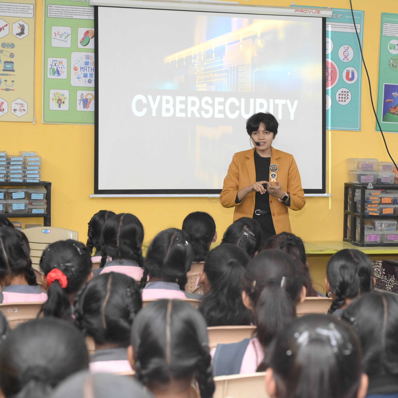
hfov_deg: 19.2
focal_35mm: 90
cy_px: 199
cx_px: 276
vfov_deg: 19.3
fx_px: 1171
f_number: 5.6
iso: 6400
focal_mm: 70
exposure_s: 1/160
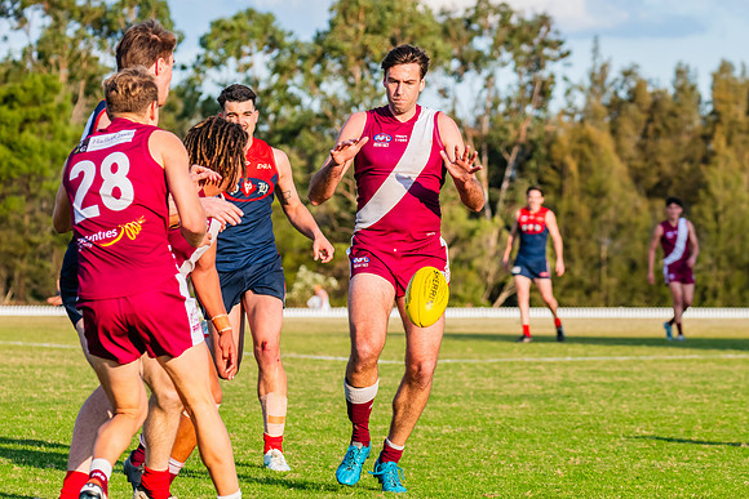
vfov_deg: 7.0
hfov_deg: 10.4
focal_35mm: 197
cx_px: 340
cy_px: 226
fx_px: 4108
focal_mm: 170
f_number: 7.1
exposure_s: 1/1250
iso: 800
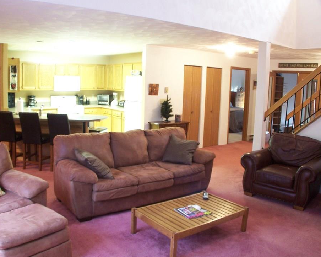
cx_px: 154
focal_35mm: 42
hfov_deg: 43.8
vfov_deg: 35.7
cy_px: 128
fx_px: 399
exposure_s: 1/3
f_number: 2.8
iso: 140
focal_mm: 6.3
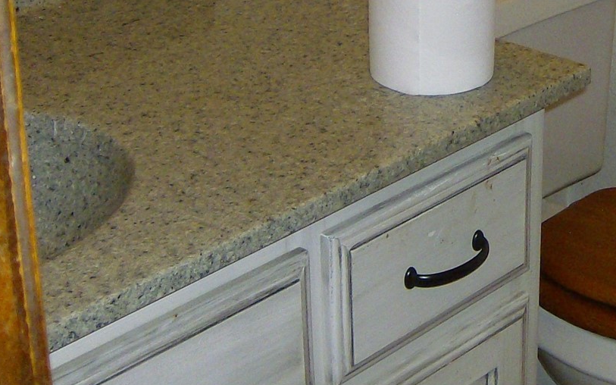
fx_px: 1511
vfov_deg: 14.3
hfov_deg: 22.4
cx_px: 583
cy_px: 24
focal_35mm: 90
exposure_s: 1/60
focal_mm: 6
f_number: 2.8
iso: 200
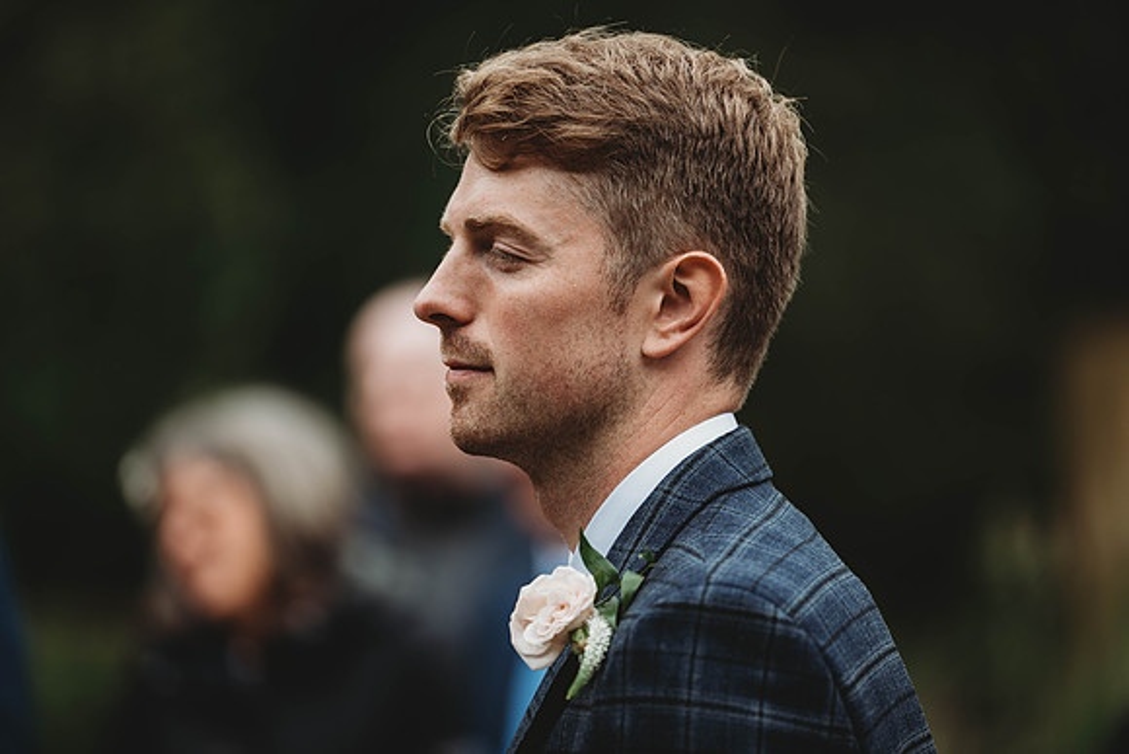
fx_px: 6273
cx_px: 564
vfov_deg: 6.9
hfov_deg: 10.3
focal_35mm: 200
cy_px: 377
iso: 140
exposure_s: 1/160
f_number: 2.8
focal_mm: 200
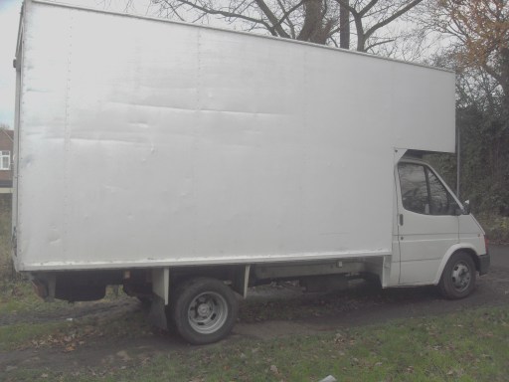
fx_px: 500
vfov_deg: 41.8
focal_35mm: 34
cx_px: 254
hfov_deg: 54.0
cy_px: 191
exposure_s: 1/250
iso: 80
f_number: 2.8
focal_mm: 6.3
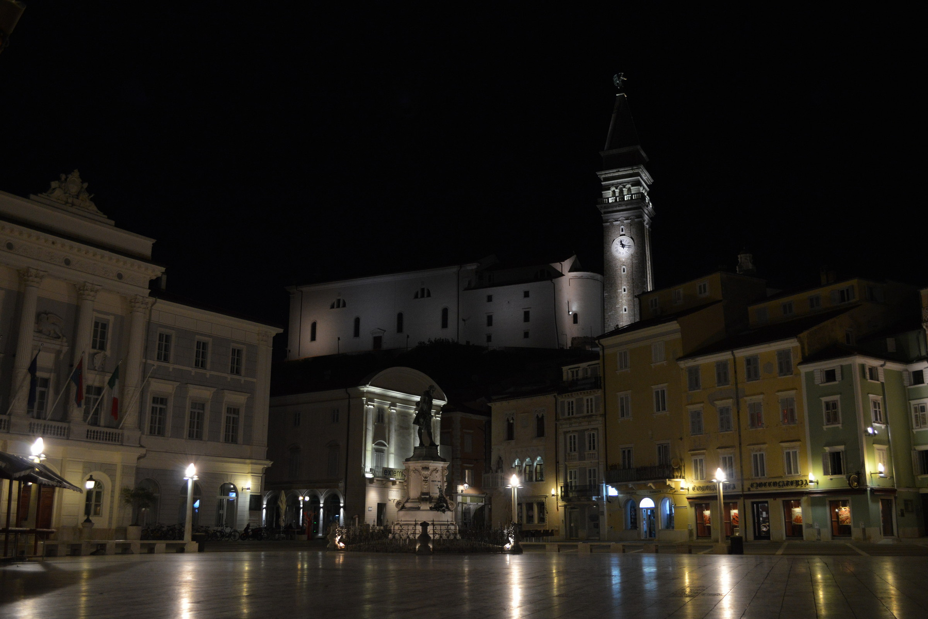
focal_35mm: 33
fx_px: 851
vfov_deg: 40.0
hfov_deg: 57.2
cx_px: 464
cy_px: 310
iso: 900
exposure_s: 1/15
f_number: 4
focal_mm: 22
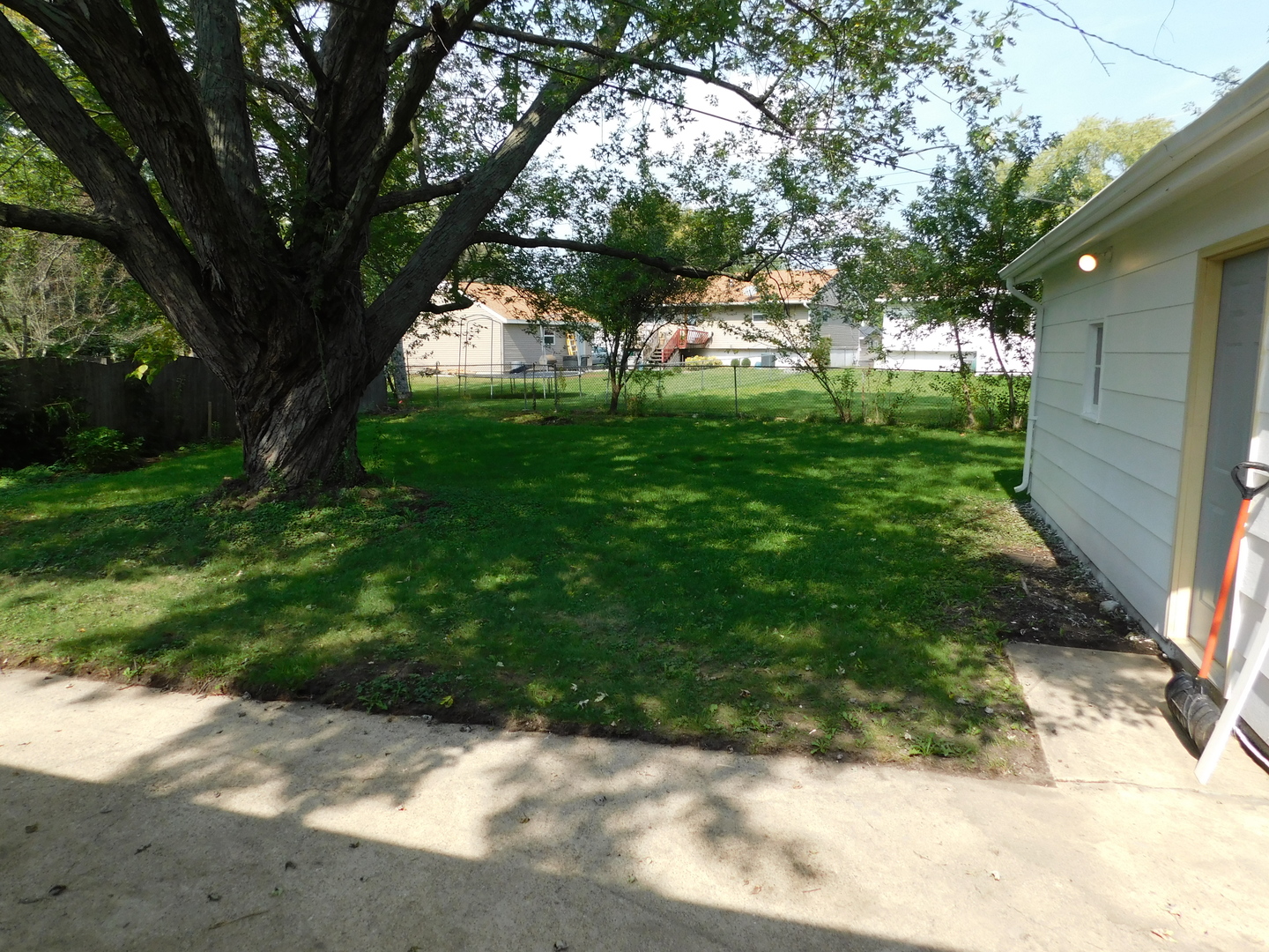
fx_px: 843
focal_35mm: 23
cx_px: 634
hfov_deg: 73.9
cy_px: 476
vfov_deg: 58.9
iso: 125
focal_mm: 4
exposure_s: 1/800
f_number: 3
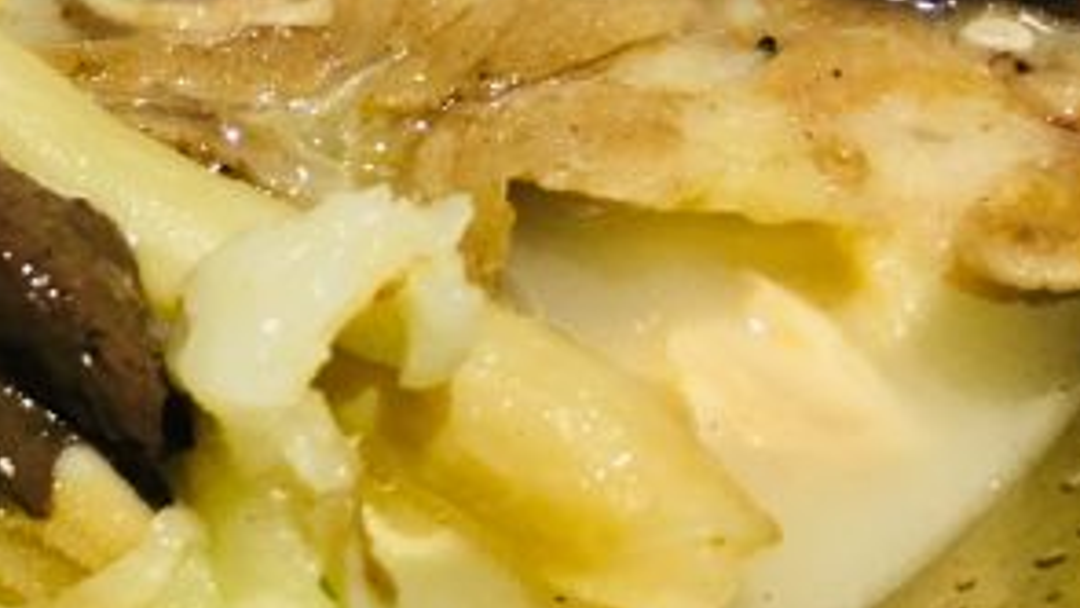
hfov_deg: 27.1
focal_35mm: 75
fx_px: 2148
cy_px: -38
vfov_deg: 15.7
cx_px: 73
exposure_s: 1/33
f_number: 2.2
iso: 125
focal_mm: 4.15
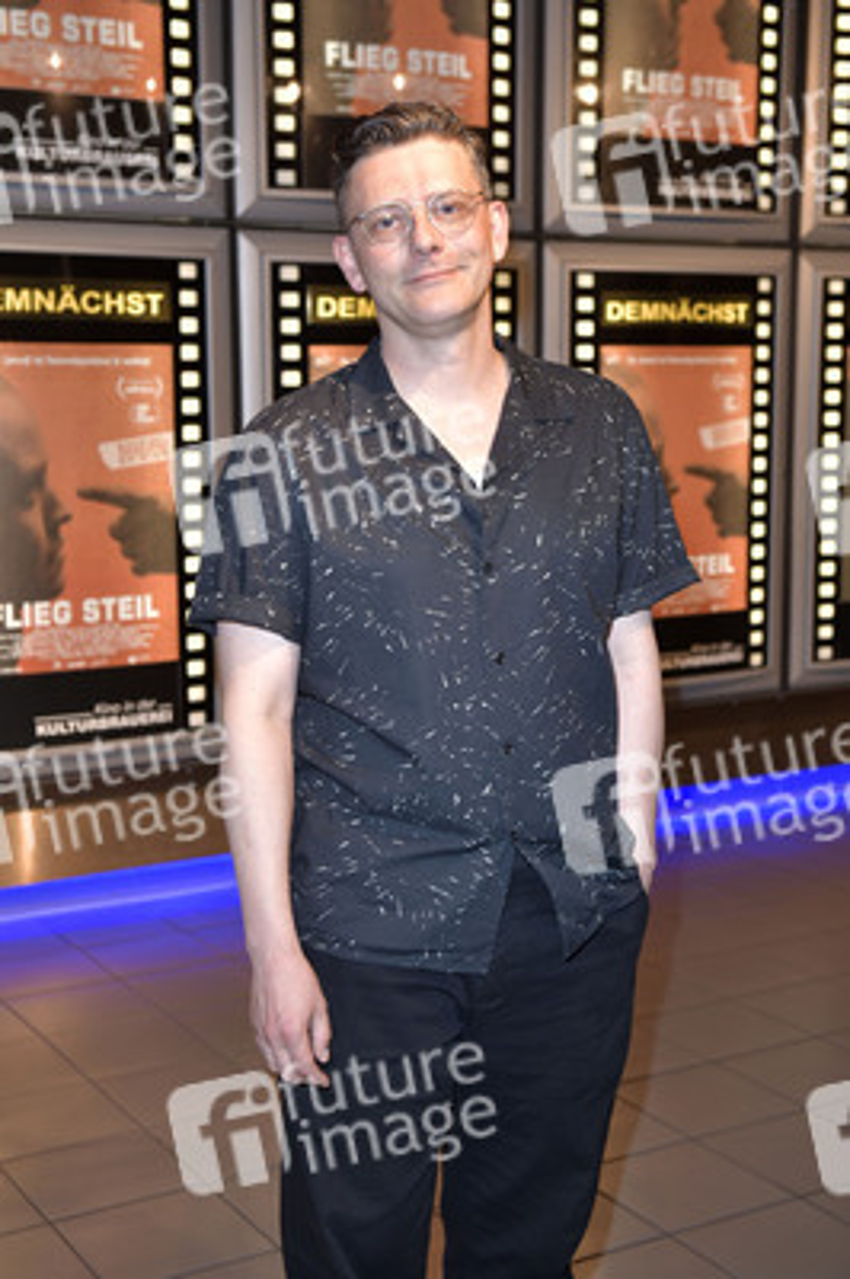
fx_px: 1703
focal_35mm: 48
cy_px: 640
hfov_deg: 28.0
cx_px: 425
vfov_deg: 41.1
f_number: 5
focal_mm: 48
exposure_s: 1/160
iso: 1250
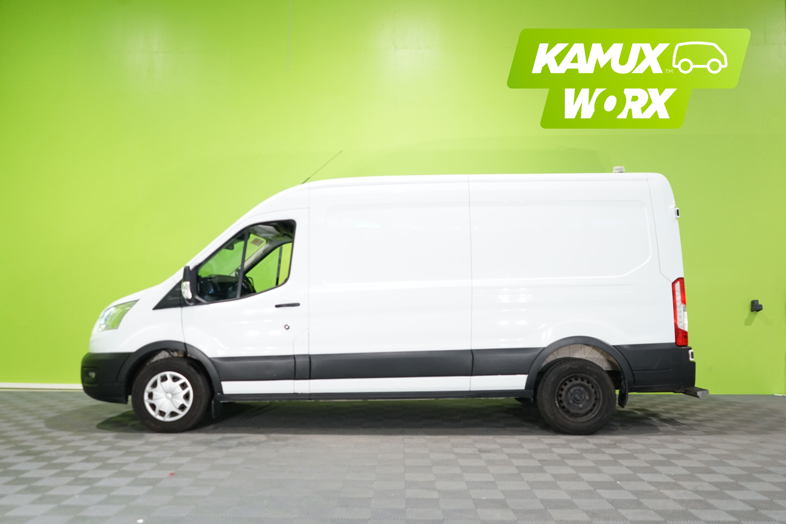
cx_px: 393
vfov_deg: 45.0
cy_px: 262
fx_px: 633
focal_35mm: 29
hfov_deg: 63.7
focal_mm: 29
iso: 1600
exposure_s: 1/125
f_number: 3.5
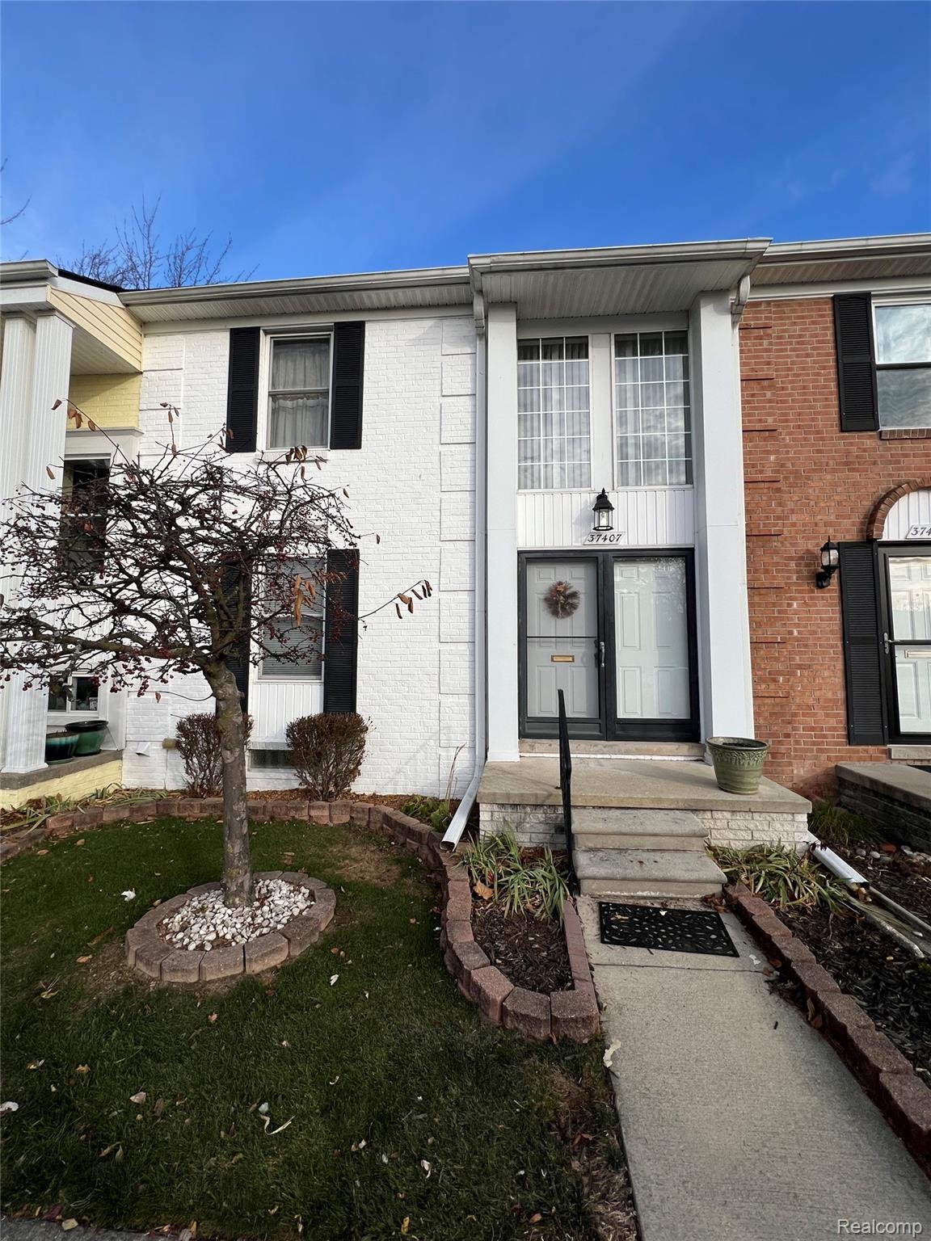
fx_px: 466
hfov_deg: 89.9
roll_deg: -1.3
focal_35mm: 13
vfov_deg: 106.2
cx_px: 466
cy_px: 620
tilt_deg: +3.9
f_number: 1.8
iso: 32
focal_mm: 1.57
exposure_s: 1/1130
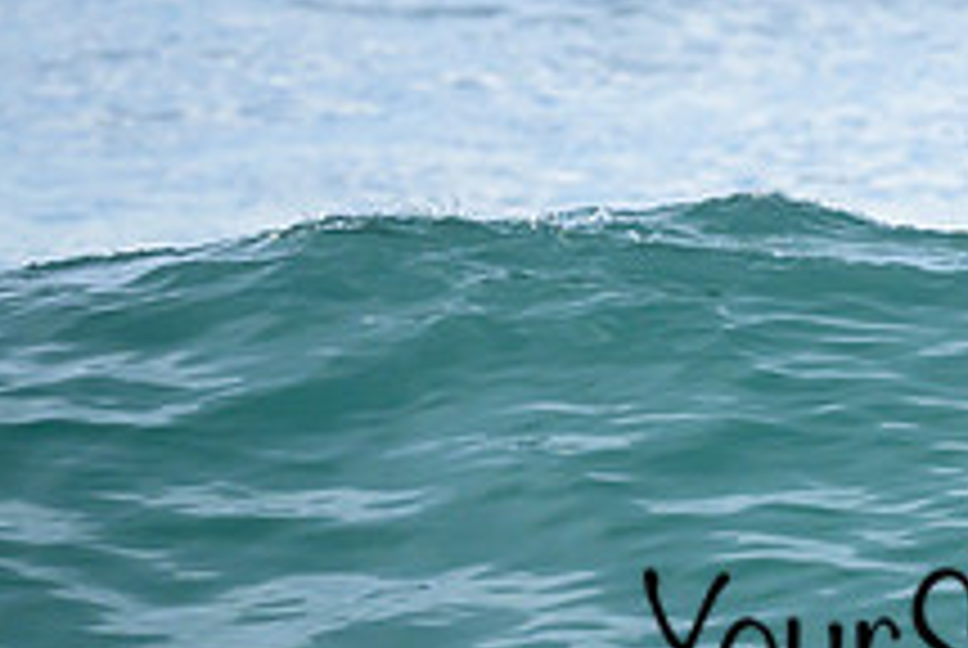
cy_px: 601
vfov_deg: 0.6
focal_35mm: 2157
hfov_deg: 1.0
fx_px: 58078
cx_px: 1108
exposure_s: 1/2500
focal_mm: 800
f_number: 6.3
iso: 1100
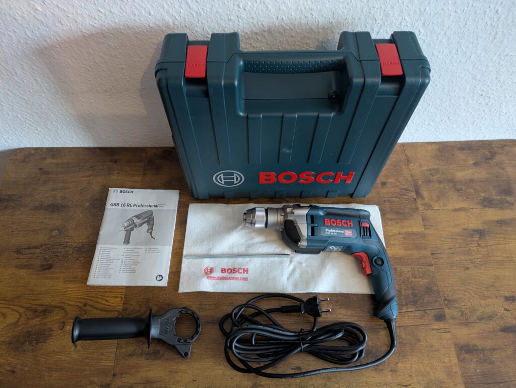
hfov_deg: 69.4
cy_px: 194
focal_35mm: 25
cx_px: 258
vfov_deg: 54.9
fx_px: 373
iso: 367
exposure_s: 1/25
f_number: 1.89
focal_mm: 5.43
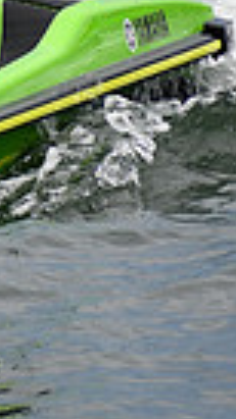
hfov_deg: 0.8
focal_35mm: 1598
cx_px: -306
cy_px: -158
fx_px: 17789
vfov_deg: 1.4
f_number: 7.1
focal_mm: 240
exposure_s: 1/1600
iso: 200
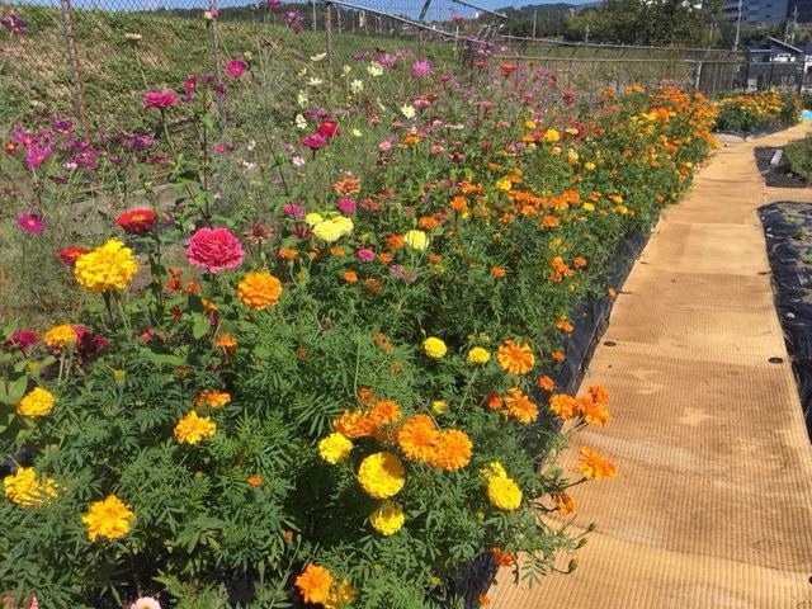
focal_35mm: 29
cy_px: 304
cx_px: 406
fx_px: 680
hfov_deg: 61.7
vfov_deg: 48.2
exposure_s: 1/1570
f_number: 2.2
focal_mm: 4.2
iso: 25
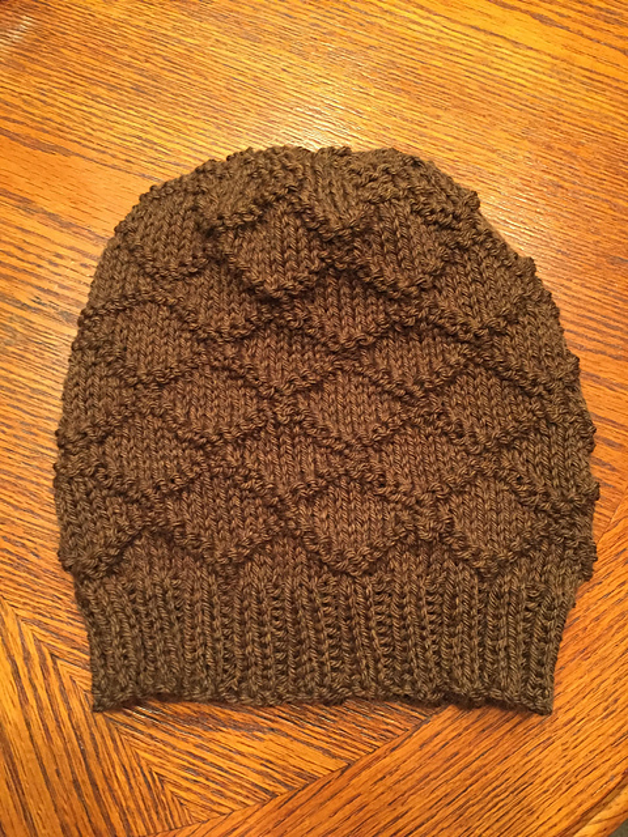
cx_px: 314
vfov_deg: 61.7
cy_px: 418
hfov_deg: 48.2
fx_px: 701
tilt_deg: -77.4
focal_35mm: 29
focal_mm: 4.15
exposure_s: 1/17
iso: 250
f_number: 2.2
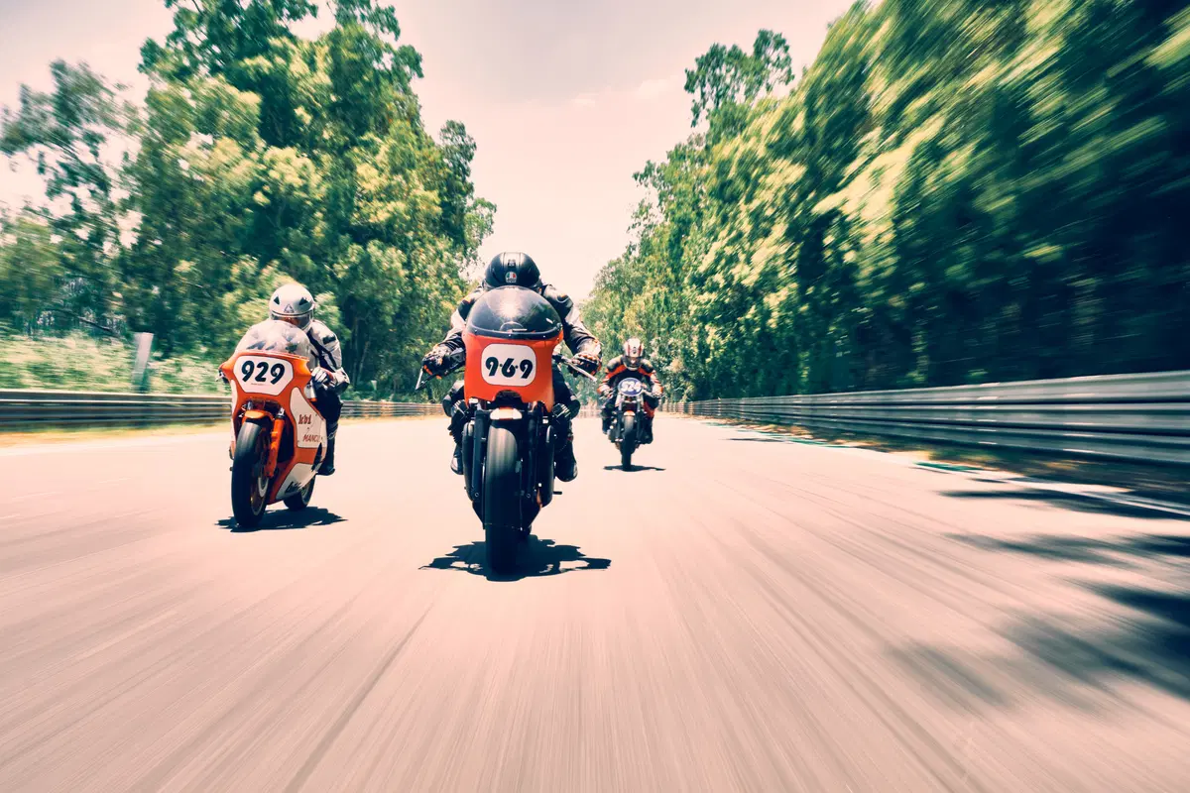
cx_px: 595
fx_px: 1355
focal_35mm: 41
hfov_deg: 47.4
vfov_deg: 32.6
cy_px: 396
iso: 200
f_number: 16
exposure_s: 1/25
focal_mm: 27.4
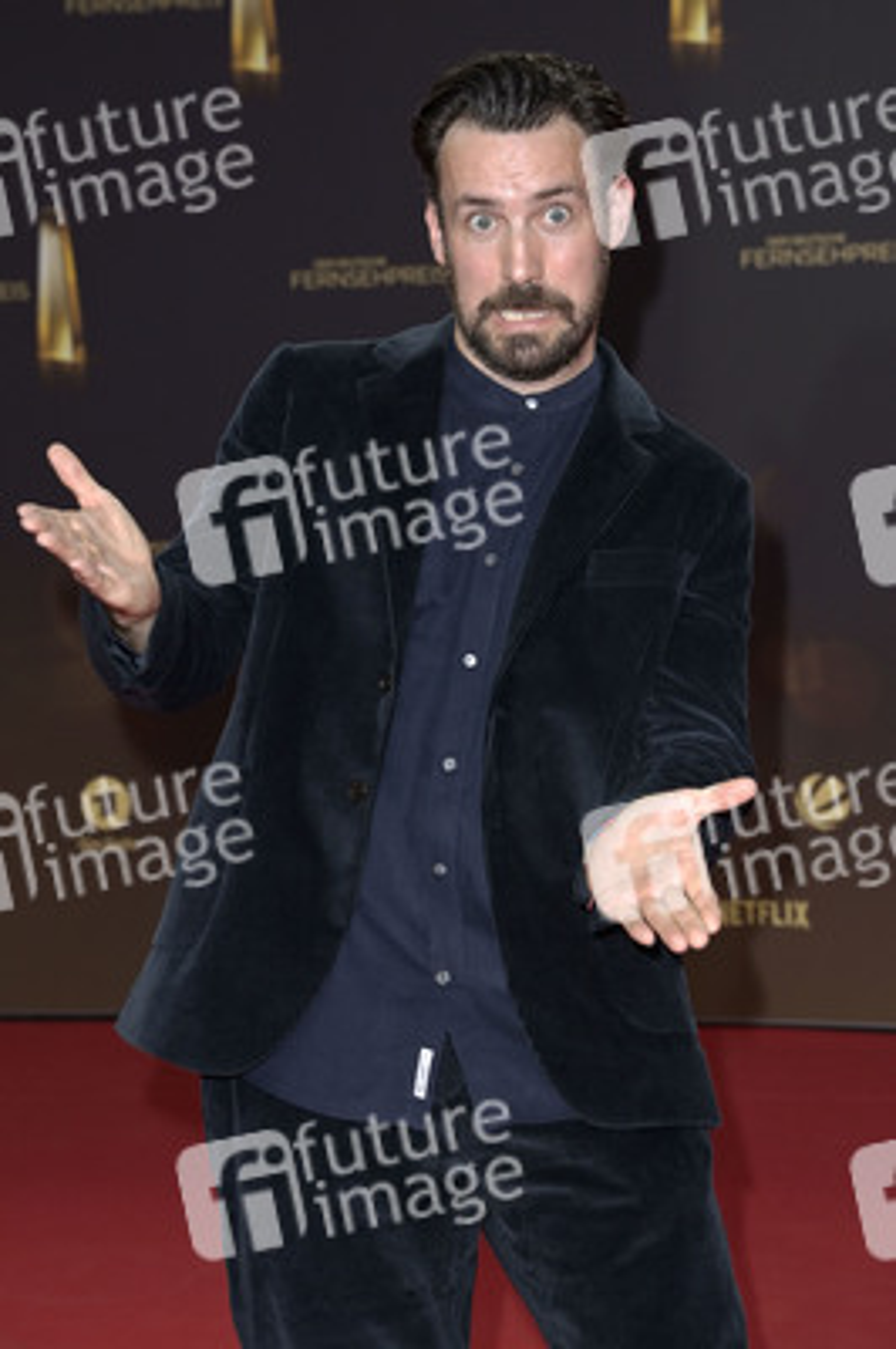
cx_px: 448
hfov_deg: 13.7
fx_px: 3740
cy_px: 674
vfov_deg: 20.4
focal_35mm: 100
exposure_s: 1/250
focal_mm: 100
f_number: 6.3
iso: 800
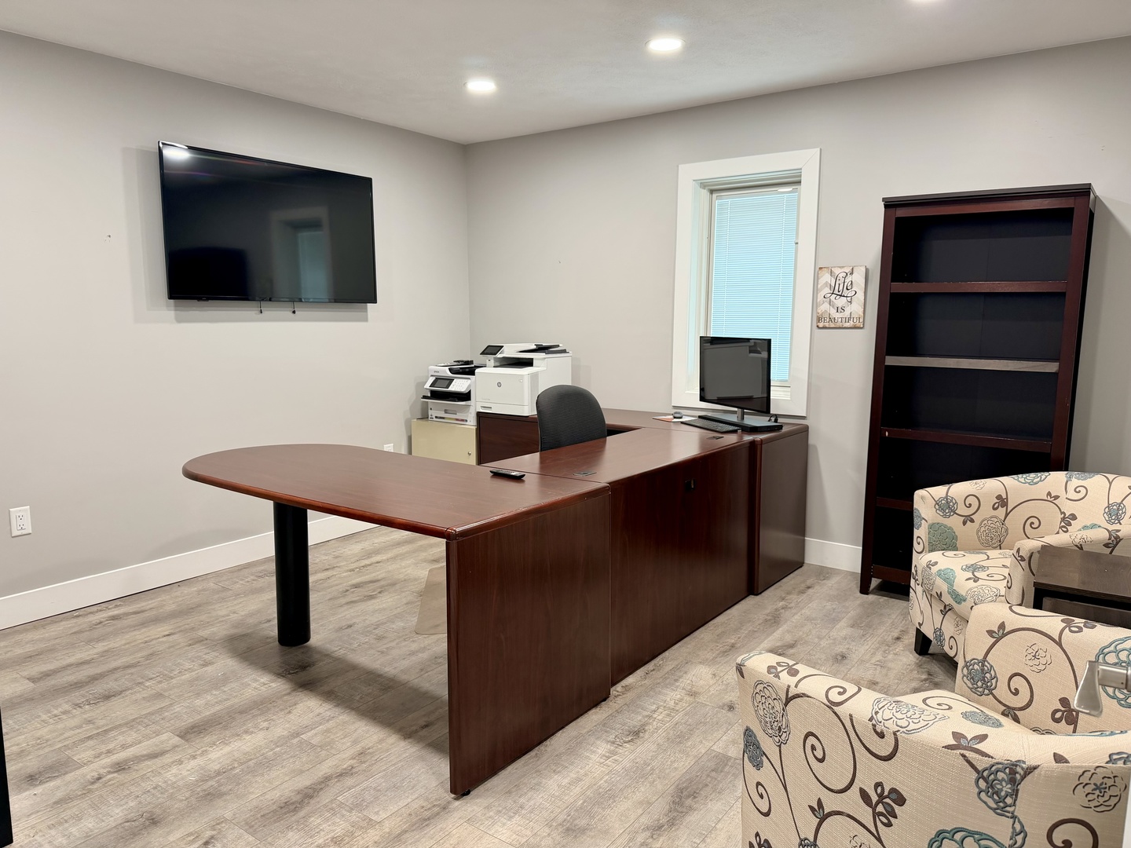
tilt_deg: -8.2
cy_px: 424
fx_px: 784
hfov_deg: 71.6
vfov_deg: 56.8
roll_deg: +0.0
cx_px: 566
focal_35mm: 24
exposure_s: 1/60
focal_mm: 6.76
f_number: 1.78
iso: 160
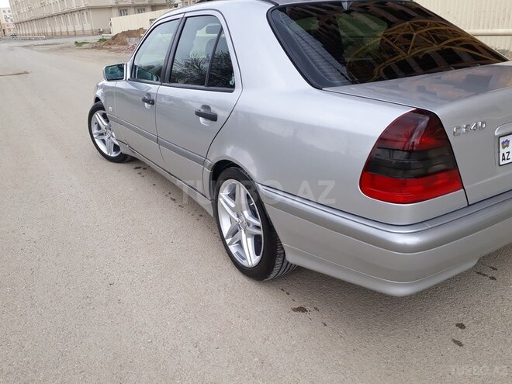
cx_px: 256
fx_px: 399
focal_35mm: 27
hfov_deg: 65.3
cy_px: 192
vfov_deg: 51.4
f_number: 1.9
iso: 40
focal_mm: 3.6
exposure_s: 1/389
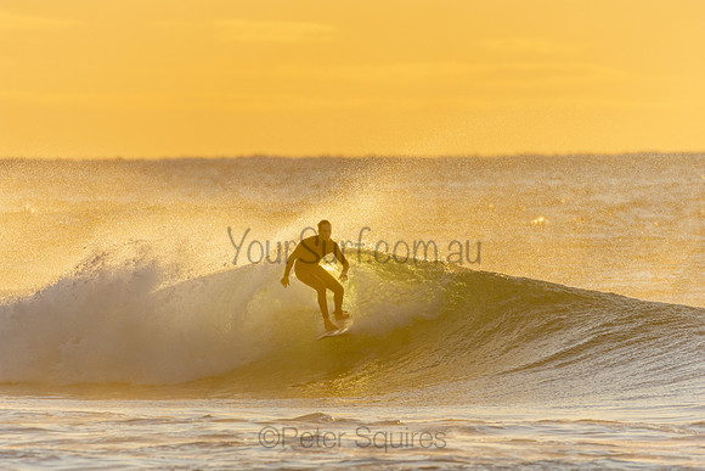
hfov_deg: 2.7
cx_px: 352
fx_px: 14690
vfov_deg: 1.8
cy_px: 236
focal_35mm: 750
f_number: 5.6
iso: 200
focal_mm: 500
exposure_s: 1/1250
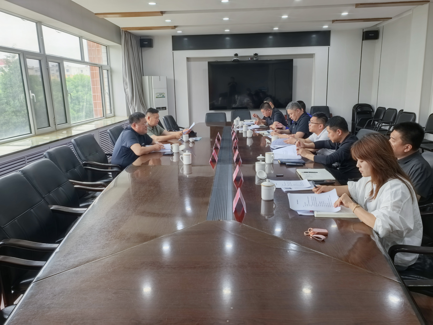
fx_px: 338
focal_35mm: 27
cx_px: 216
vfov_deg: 51.4
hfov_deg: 65.3
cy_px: 162
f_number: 4
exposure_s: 1/50
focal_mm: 8.5
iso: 200
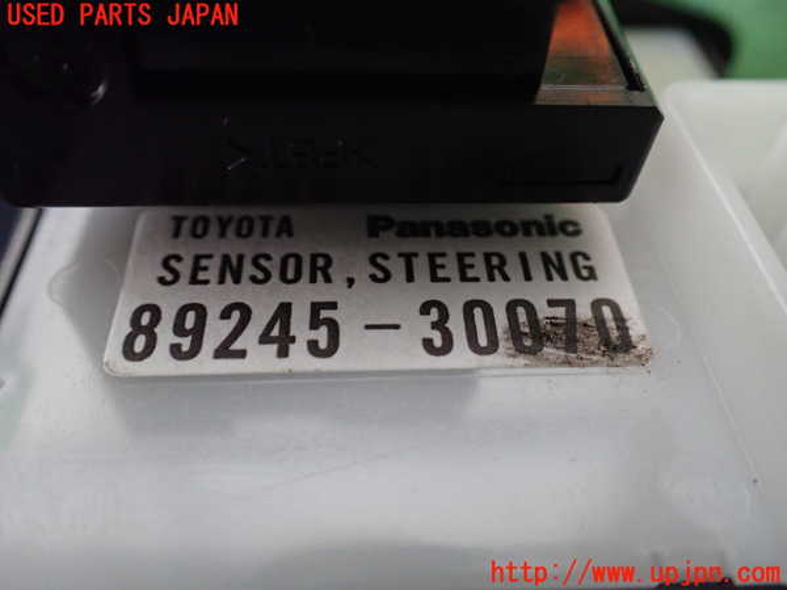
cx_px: 394
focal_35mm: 30
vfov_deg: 46.8
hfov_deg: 60.0
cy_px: 295
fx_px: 682
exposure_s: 1/80
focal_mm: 5.4
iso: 800
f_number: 2.3
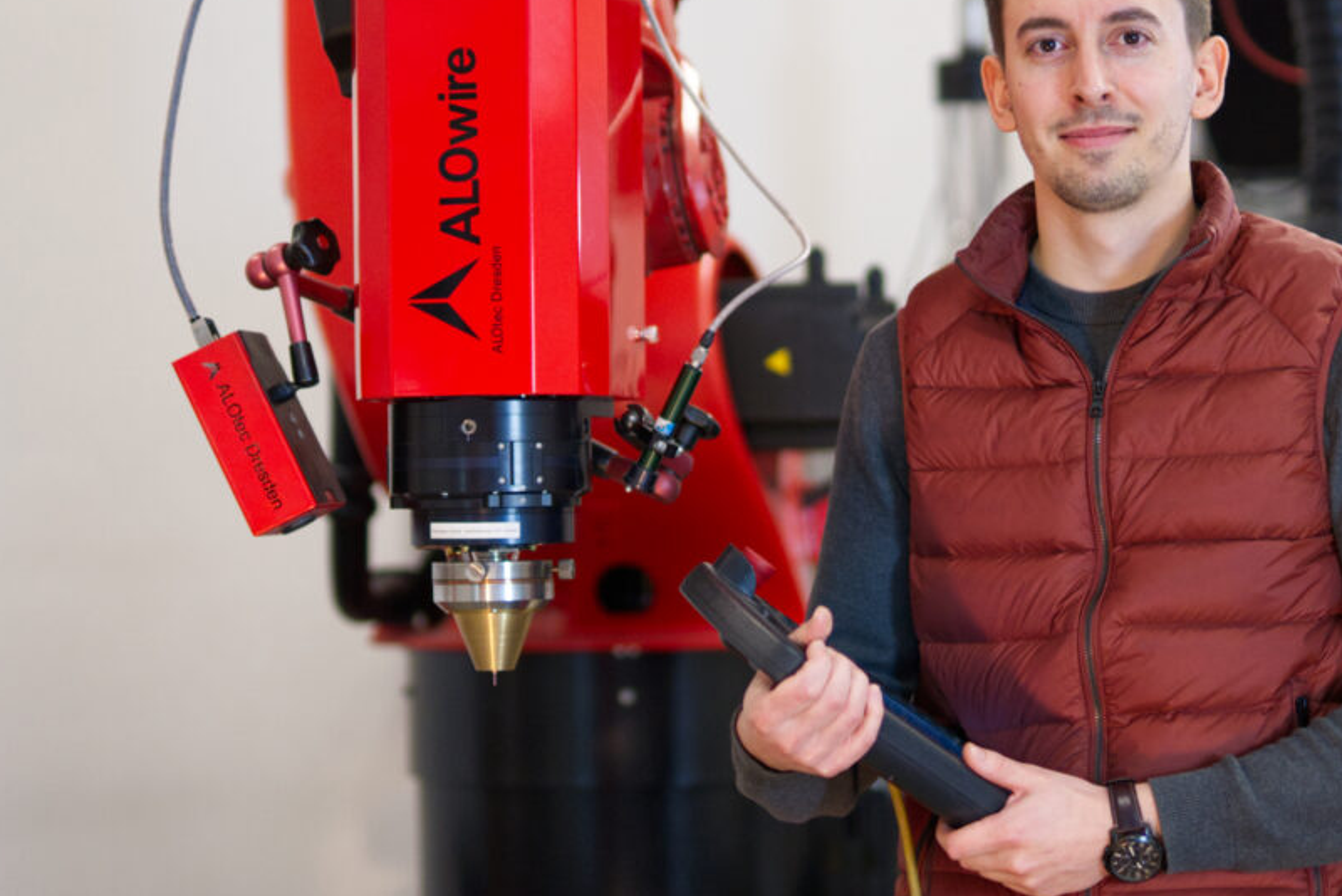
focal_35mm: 64
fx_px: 2387
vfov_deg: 21.2
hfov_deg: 31.3
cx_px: 850
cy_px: 333
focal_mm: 50
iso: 800
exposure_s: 1/1250
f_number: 1.4
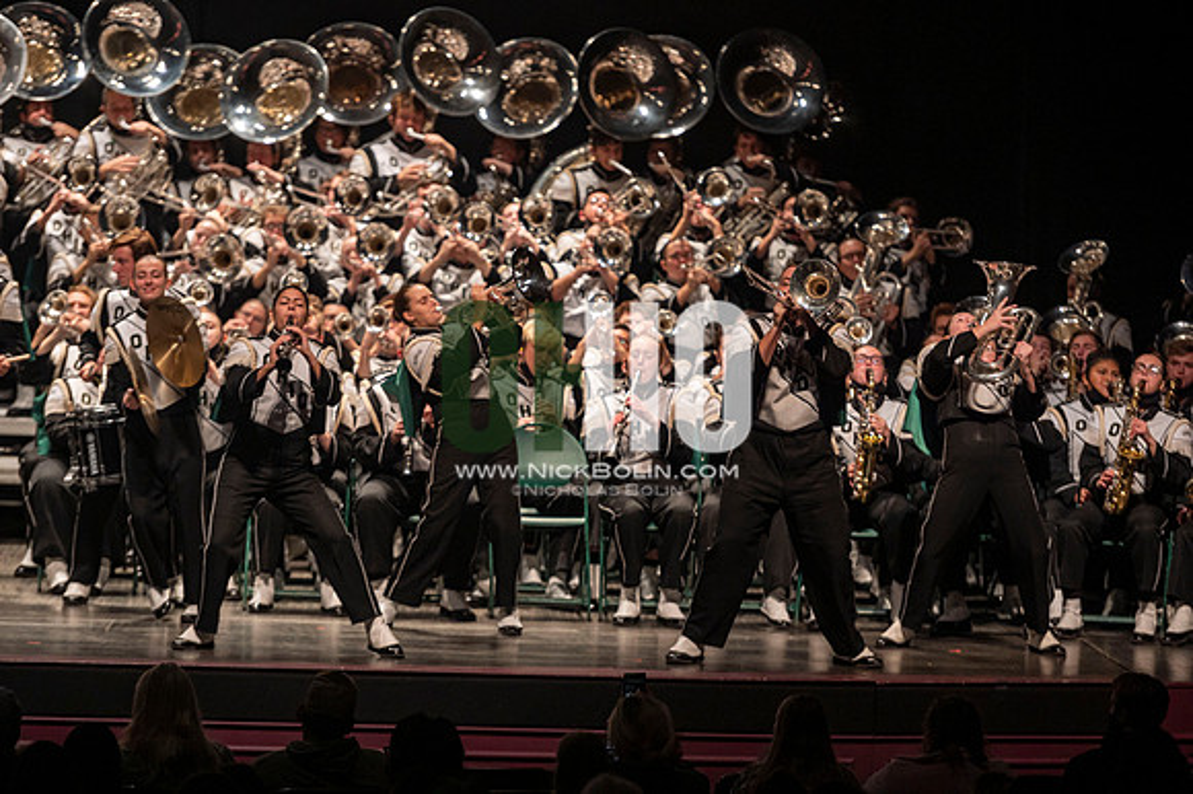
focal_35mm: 185
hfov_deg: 11.1
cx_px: 596
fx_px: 6127
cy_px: 397
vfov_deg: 7.4
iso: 1250
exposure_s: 1/500
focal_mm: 185
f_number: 3.5
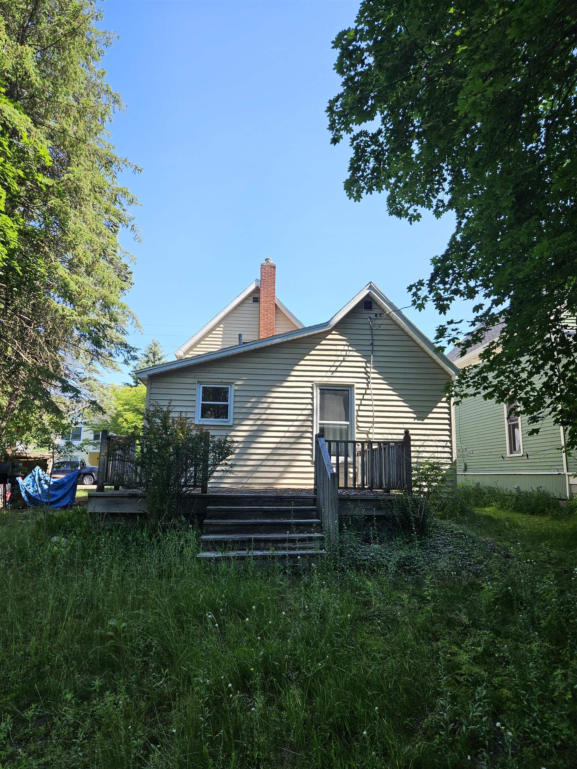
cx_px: 288
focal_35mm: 23
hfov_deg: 58.9
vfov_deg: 73.9
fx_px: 511
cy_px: 384
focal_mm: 5.4
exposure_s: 1/485
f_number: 1.8
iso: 25
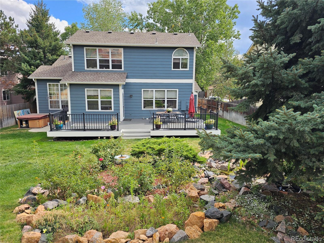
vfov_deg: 58.9
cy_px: 122
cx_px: 162
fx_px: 215
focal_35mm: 23
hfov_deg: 73.9
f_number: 1.7
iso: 10
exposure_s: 1/190
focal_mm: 6.3
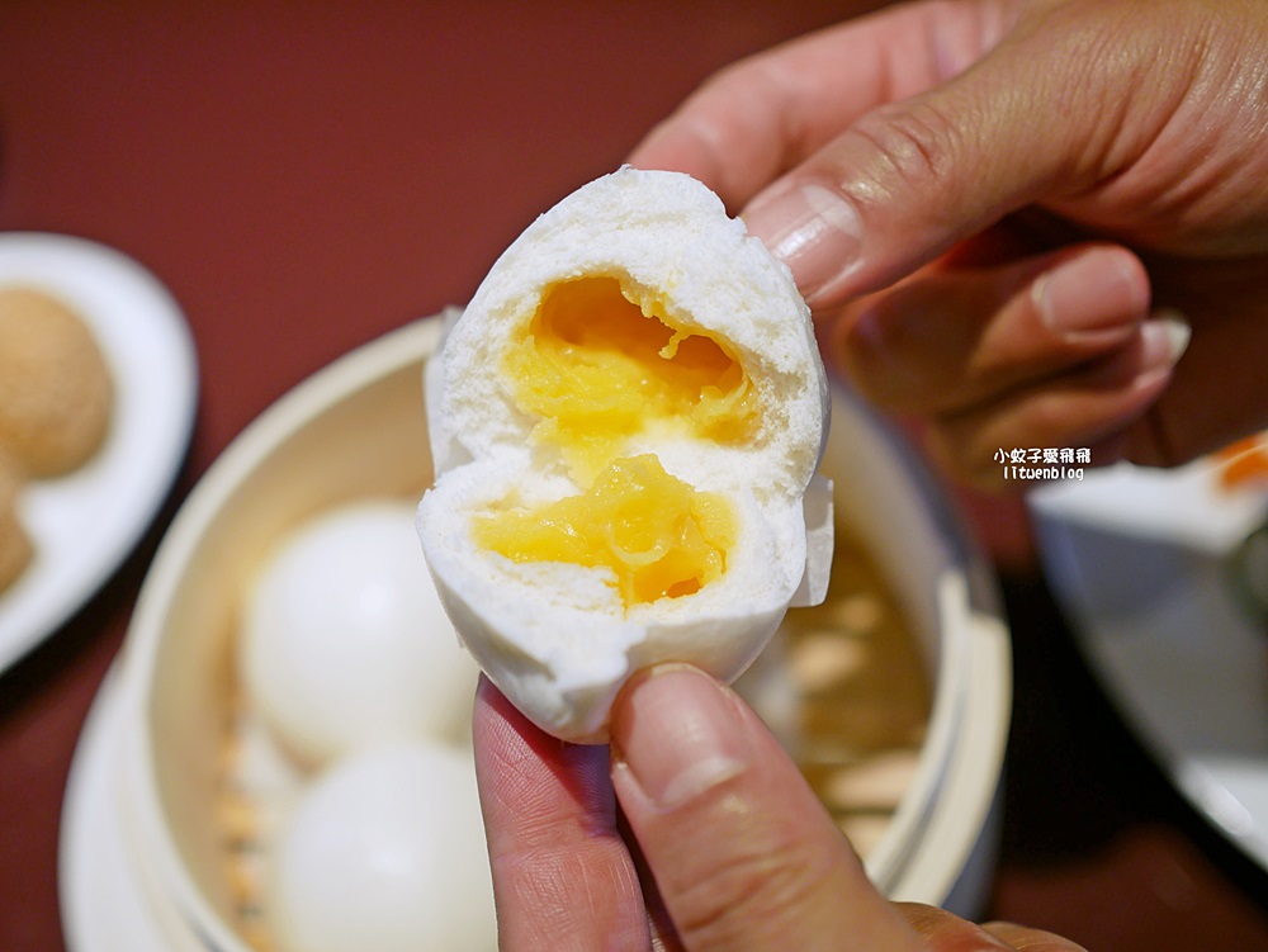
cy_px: 476
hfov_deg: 38.2
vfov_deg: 29.1
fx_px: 1832
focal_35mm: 50
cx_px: 634
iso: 200
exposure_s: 1/400
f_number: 1.8
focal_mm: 25
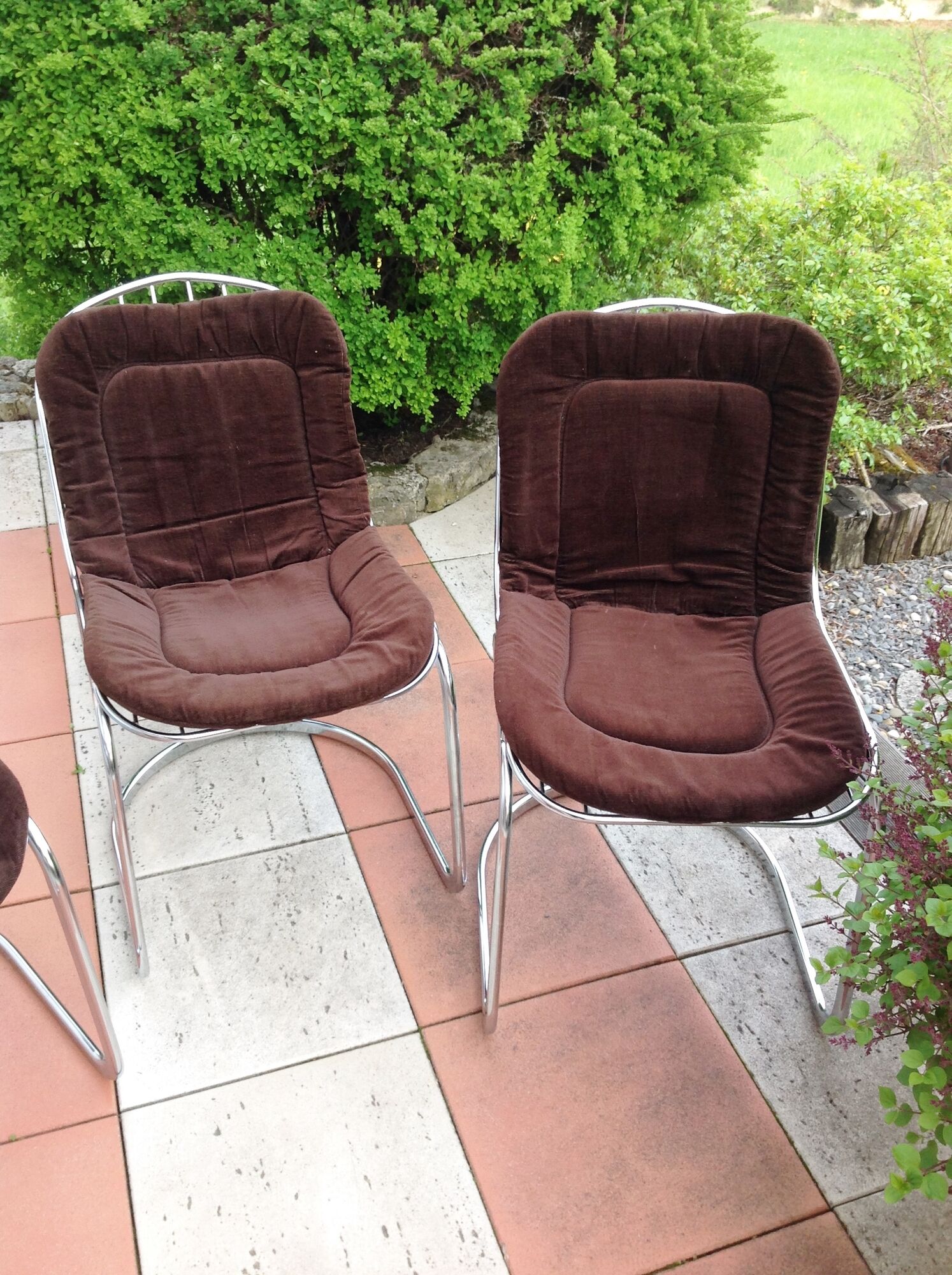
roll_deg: -0.7
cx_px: 476
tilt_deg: -35.0
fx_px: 1287
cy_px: 638
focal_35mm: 35
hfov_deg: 40.6
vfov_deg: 52.7
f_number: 2.4
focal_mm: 4.28
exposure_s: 1/60
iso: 50
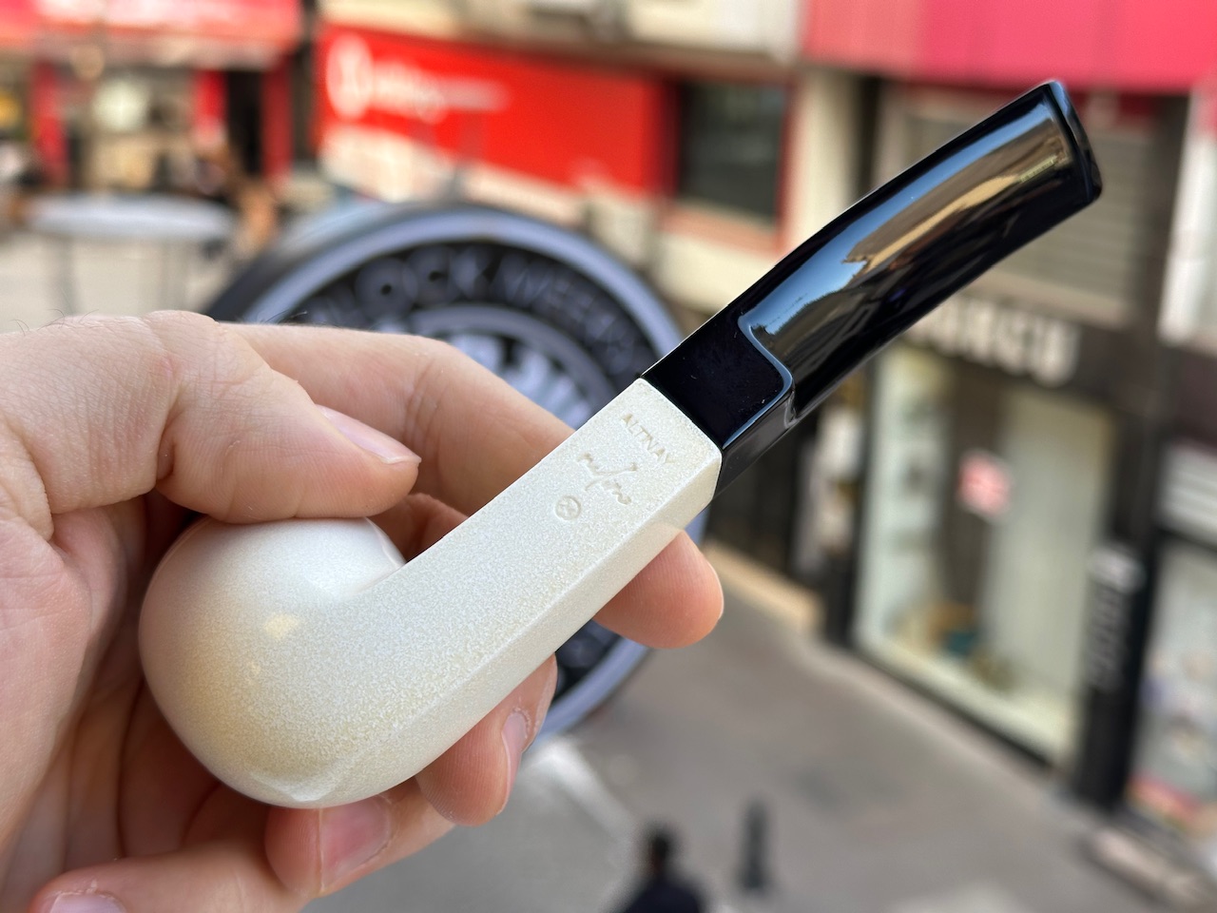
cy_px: 456
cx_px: 608
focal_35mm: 48
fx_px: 1688
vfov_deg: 30.3
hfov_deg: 39.7
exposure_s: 1/249
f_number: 1.78
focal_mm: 6.86
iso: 64
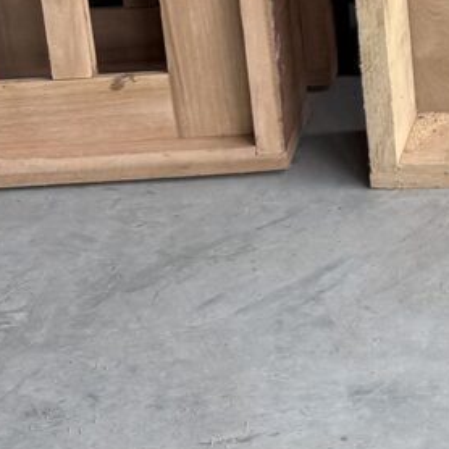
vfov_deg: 14.8
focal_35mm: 107
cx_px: 775
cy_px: -283
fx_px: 1570
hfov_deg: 14.5
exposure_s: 1/750
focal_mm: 6.76
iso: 80
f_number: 1.78
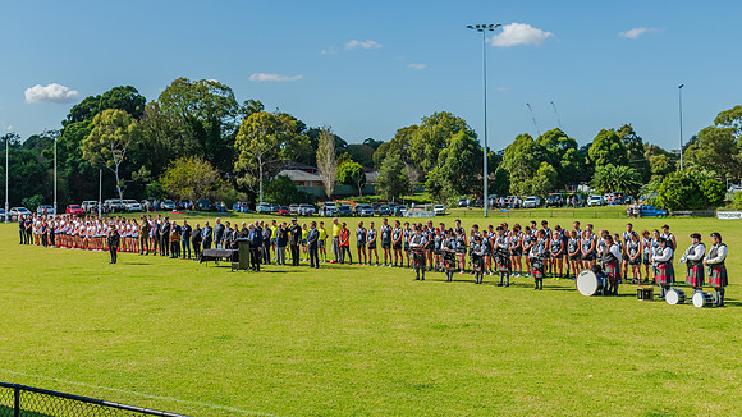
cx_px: 341
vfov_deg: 23.9
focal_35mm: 50
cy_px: 154
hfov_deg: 41.3
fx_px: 984
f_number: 7.1
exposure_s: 1/2000
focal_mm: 44
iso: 400
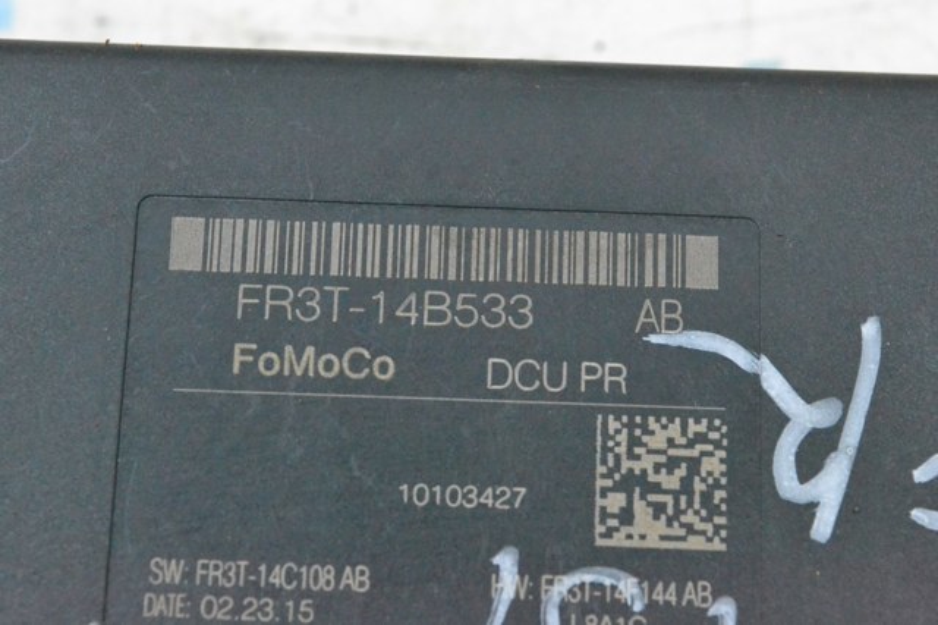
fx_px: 2148
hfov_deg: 24.6
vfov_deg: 16.5
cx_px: 469
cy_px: 312
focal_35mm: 82
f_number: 10
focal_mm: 55
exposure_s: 1/125
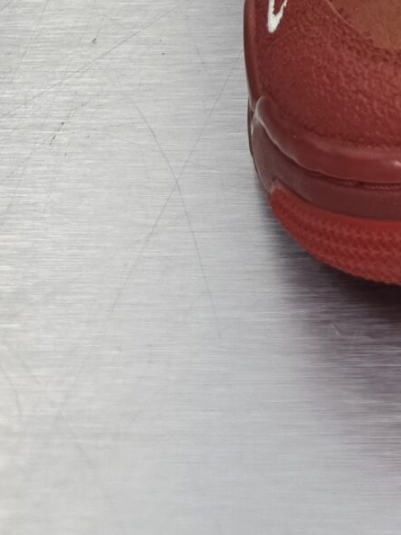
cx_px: 735
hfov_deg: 13.3
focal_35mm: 99
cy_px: -447
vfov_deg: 16.4
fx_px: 1530
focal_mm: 6.5
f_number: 1.4
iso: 100
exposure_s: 1/100
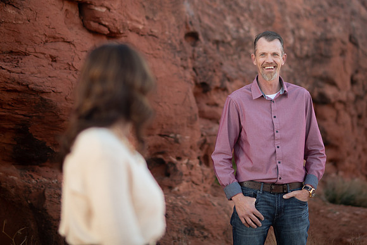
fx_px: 1432
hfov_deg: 14.6
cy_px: 81
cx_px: 186
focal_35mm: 140
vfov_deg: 9.8
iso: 200
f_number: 2
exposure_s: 1/640
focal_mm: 105
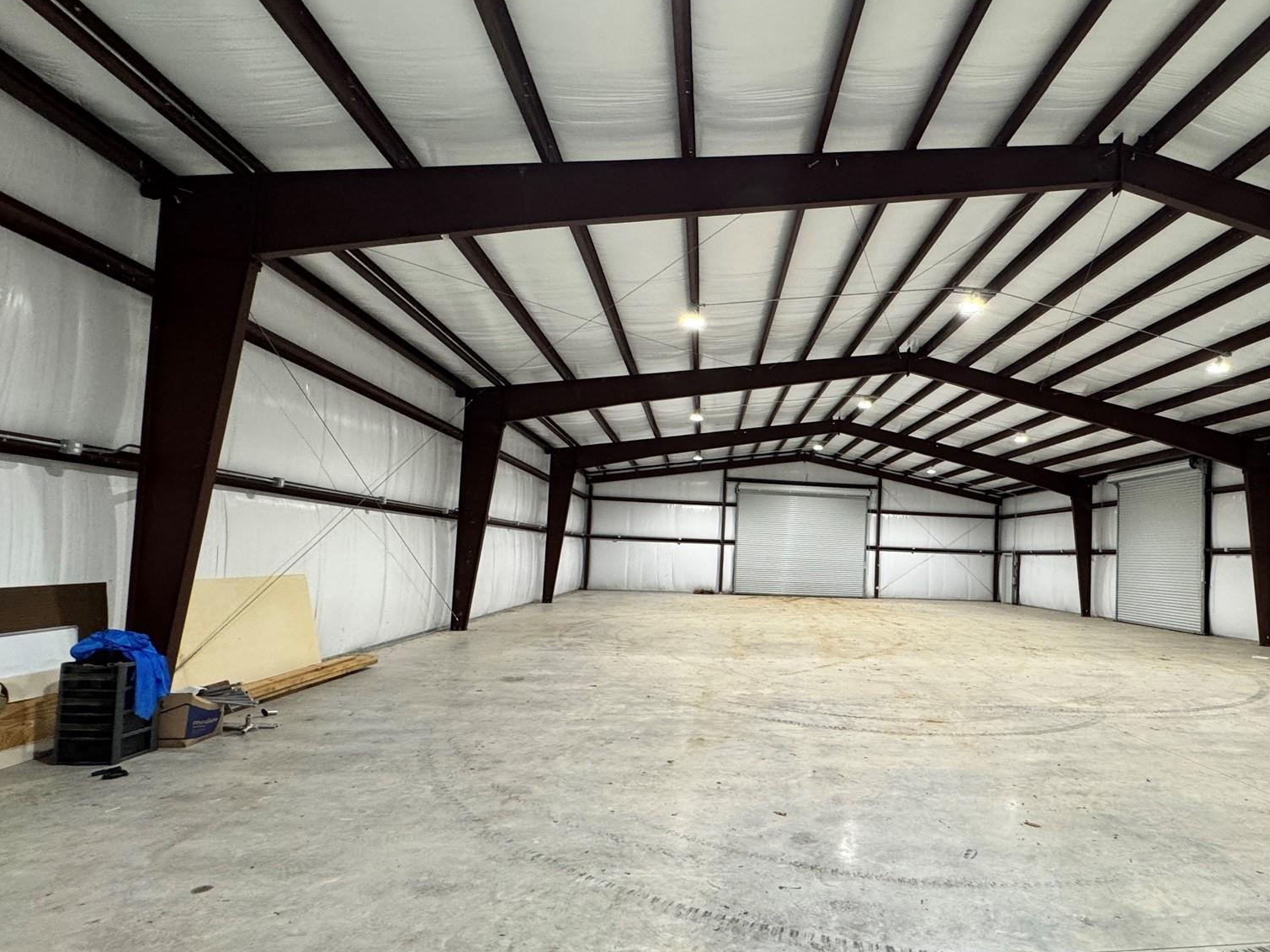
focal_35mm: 19
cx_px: 809
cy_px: 527
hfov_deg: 82.7
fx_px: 697
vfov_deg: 68.5
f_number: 2.2
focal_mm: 2.22
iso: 250
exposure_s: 1/120
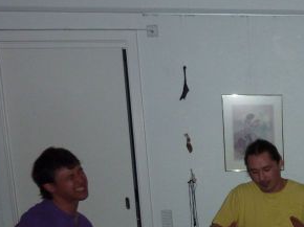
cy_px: 256
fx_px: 605
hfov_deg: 25.2
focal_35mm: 69
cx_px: 372
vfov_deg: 20.2
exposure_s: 1/30
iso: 160
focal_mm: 4.1
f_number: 3.3
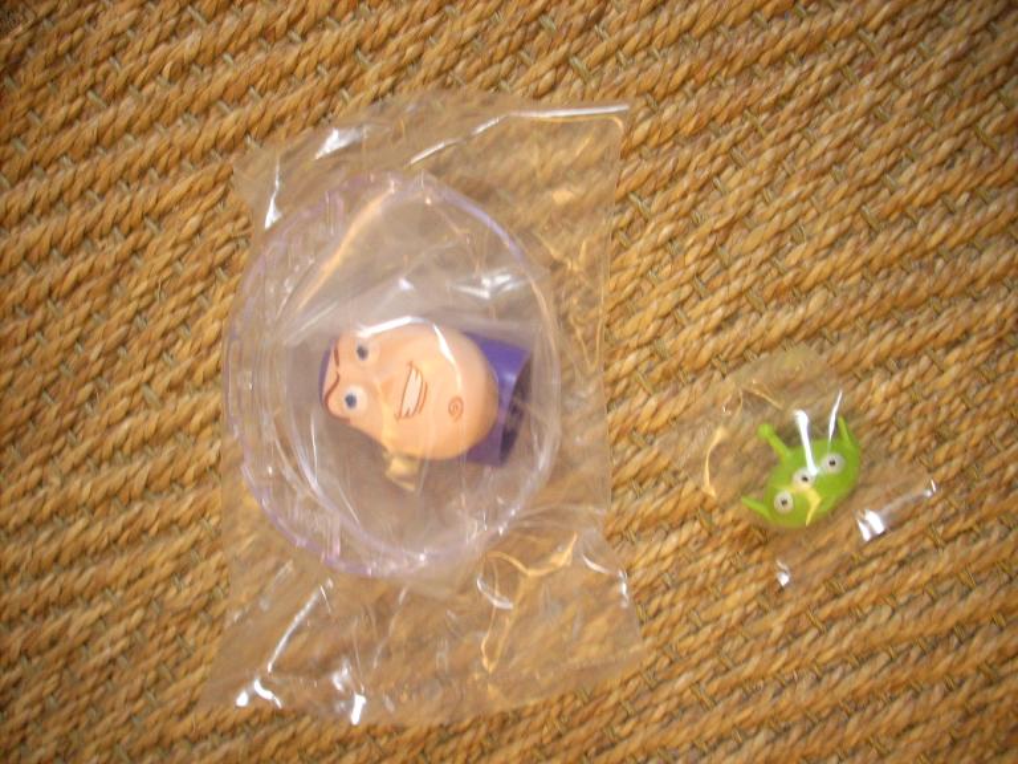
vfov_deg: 38.7
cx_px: 509
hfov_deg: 50.1
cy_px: 382
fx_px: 1088
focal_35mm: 37
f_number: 2.8
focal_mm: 6.2
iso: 200
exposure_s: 1/5.9
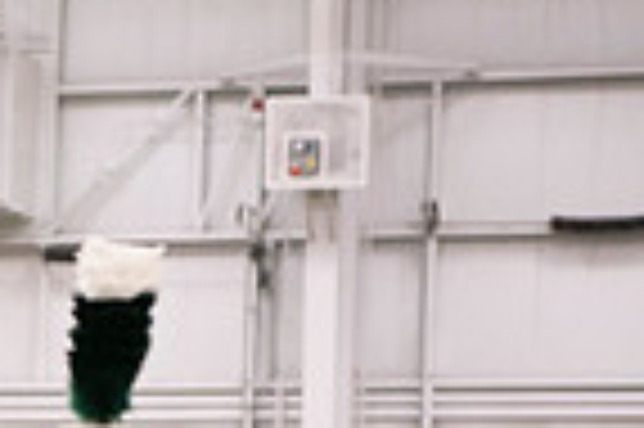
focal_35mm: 284
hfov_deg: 7.1
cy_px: 840
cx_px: -455
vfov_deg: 4.8
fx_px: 5075
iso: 3200
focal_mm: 70
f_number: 3.2
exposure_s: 1/200
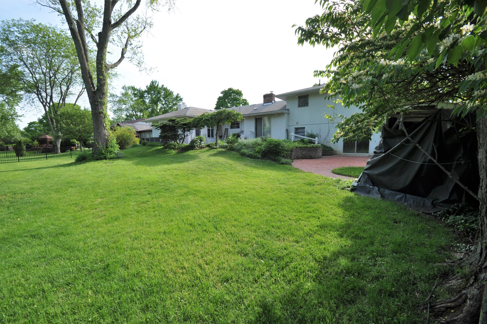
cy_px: 162
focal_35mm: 15
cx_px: 244
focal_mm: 10
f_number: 7.1
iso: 200
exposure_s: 1/200
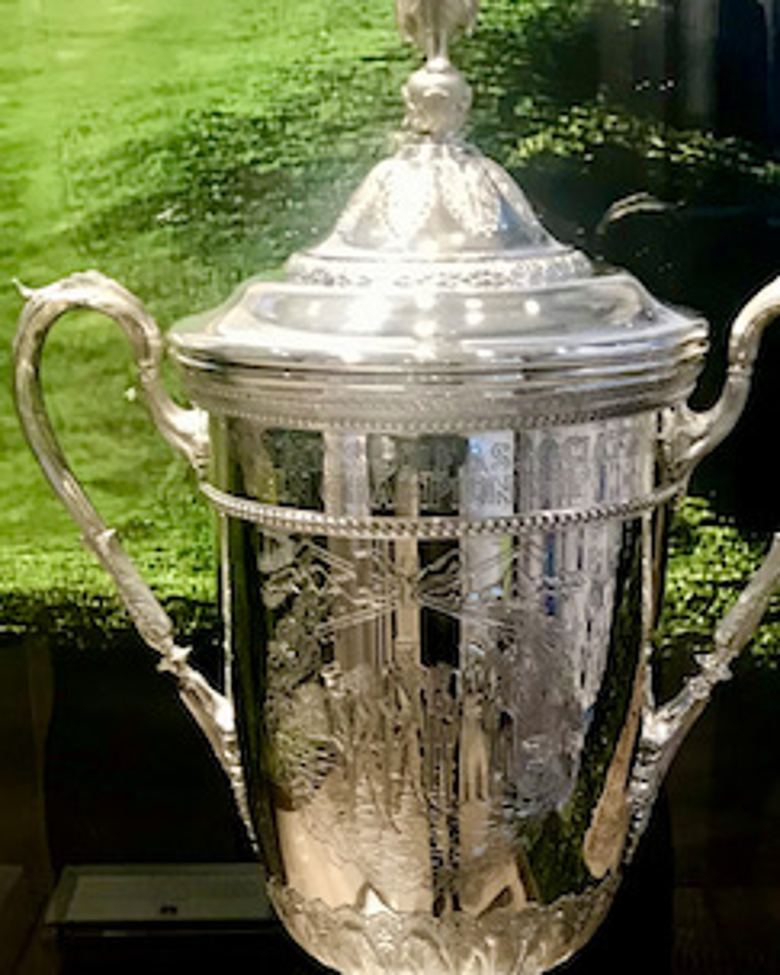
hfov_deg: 21.3
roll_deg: +4.0
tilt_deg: -24.1
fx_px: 2079
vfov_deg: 24.6
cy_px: 1078
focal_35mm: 72
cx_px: 369
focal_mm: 3.99
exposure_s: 1/15
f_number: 1.8
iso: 40
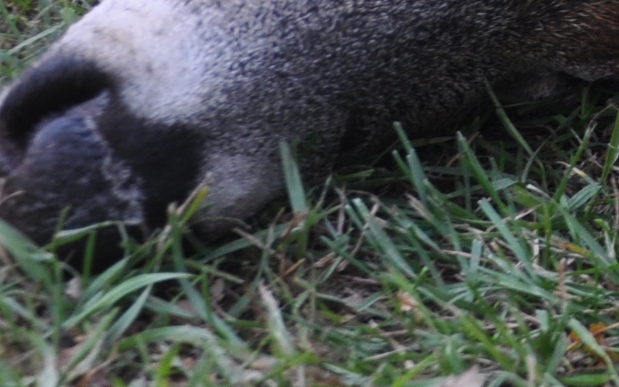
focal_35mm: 262
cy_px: -288
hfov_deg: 7.9
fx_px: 4420
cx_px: 913
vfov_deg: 5.0
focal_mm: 32
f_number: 4.2
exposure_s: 1/60
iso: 200
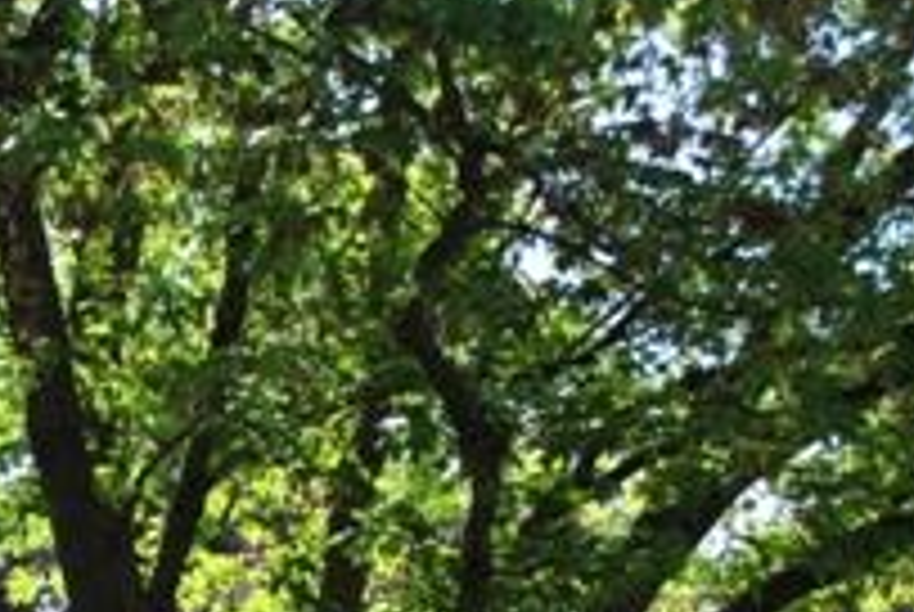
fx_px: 3127
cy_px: 756
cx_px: -95
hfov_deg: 16.1
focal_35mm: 123
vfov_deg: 11.0
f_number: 6.3
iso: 100
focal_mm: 26
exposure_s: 1/160
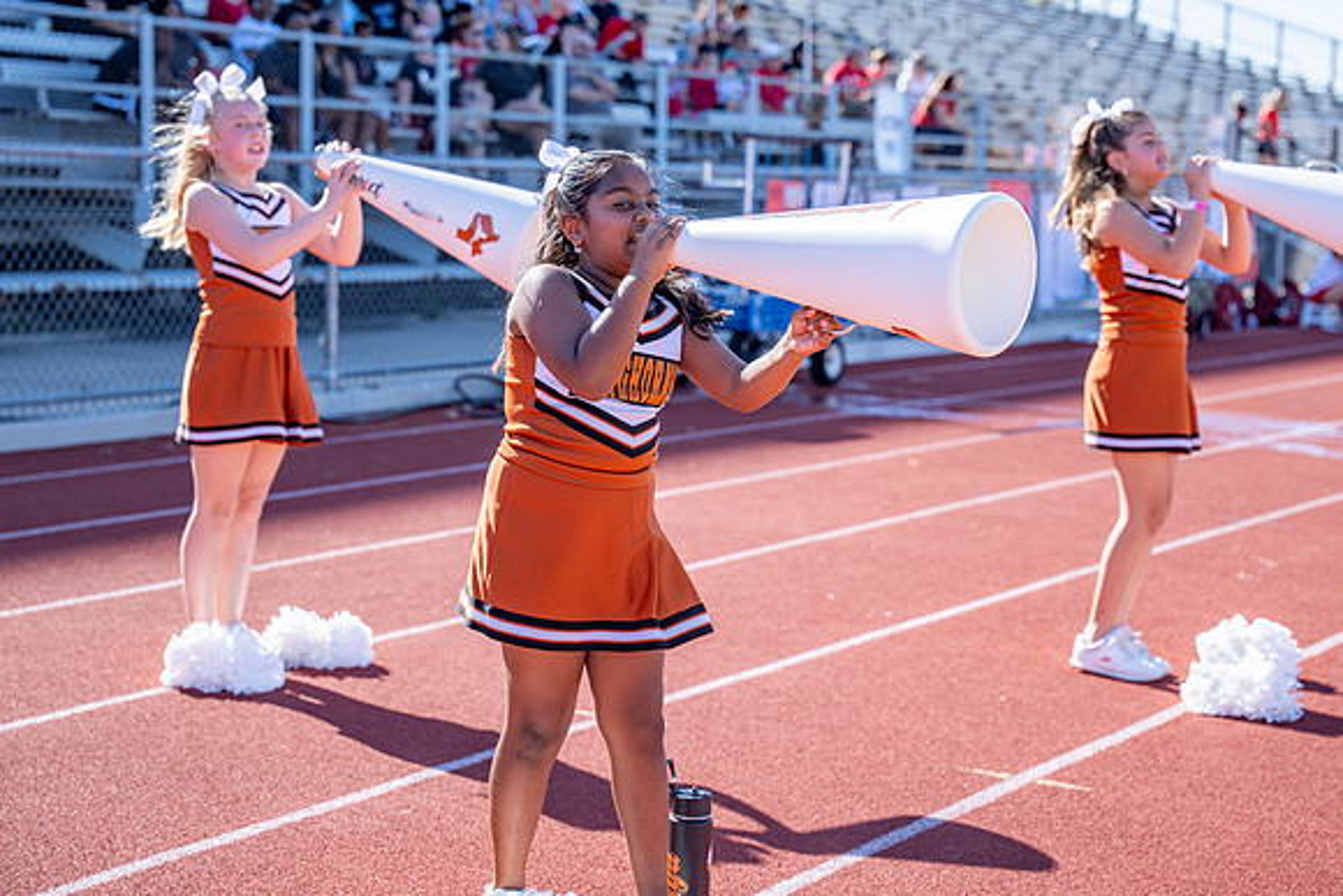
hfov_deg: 27.7
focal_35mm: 73
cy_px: 340
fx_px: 2721
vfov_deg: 18.7
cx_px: 728
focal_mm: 56.2
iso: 100
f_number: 2.8
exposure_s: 1/1250
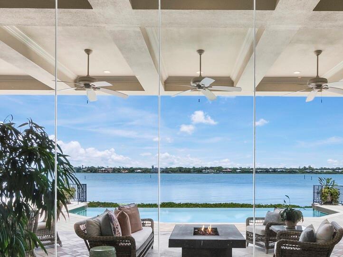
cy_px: 177
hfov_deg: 58.1
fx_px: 307
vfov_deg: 44.6
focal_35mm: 31
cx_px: 197
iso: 400
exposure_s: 1/80
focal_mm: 7
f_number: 10
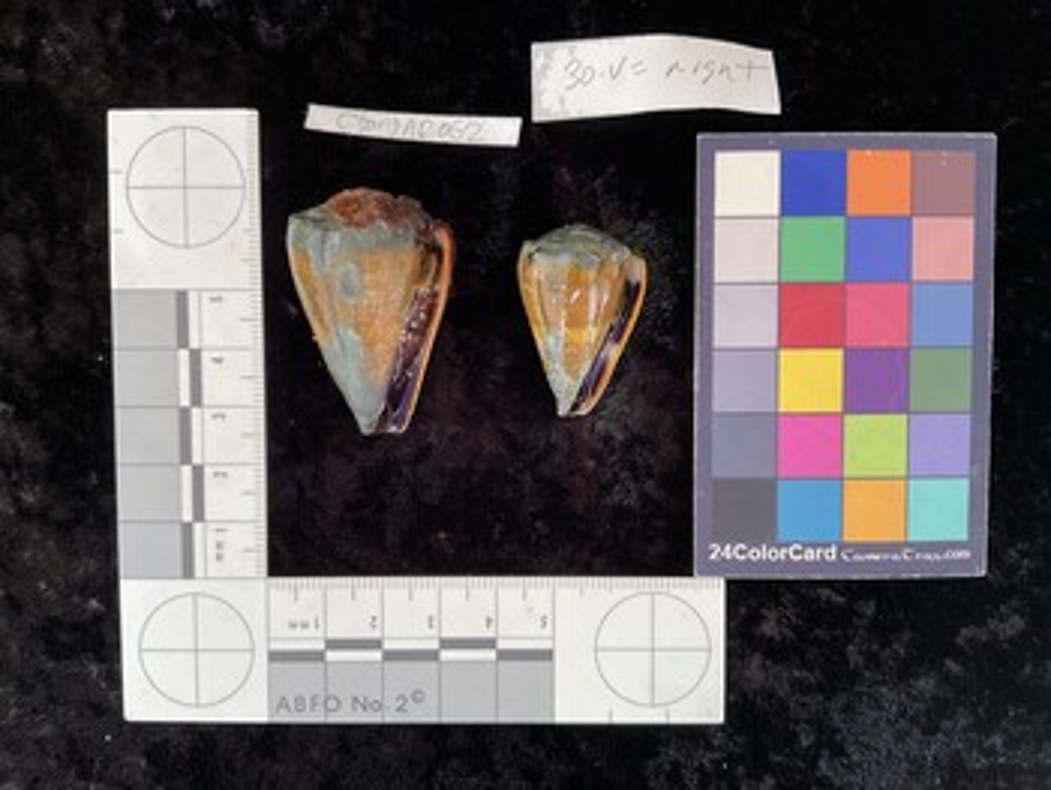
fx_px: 881
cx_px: 526
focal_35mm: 29
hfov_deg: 61.6
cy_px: 395
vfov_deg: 48.3
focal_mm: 3
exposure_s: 1/60
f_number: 1.8
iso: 50
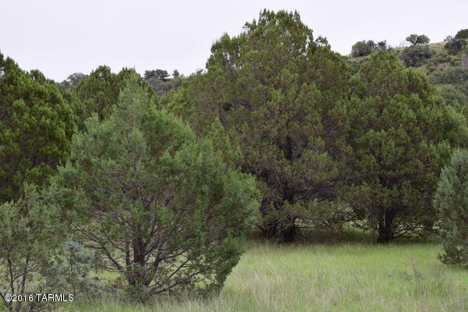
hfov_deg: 24.6
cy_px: 156
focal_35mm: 82
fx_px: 1072
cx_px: 234
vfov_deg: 16.6
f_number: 9
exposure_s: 1/125
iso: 400
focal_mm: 55
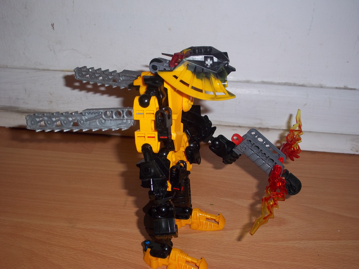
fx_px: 477
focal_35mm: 46
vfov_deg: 31.5
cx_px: 180
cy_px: 134
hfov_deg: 41.2
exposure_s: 1/40
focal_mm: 8.2
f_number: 3.5
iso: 80
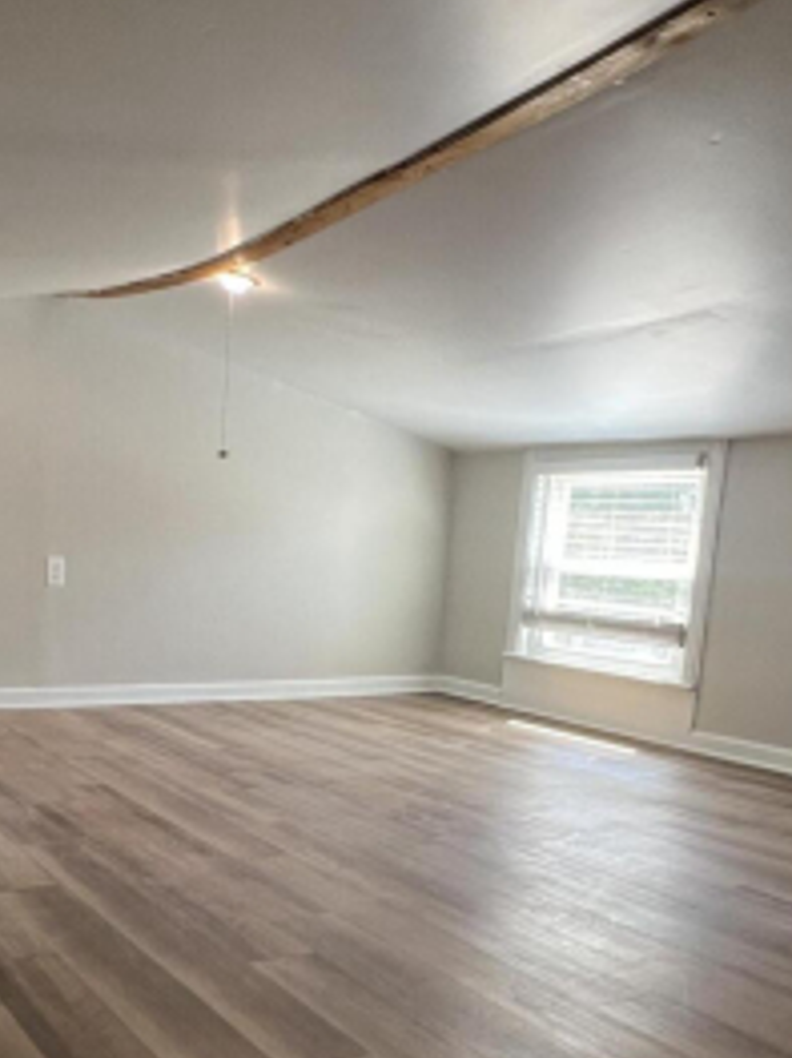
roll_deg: -2.5
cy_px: 674
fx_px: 1008
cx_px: 205
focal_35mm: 33
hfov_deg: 41.7
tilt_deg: -6.8
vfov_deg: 54.6
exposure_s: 1/120
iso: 160
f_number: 1.8
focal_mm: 1.57
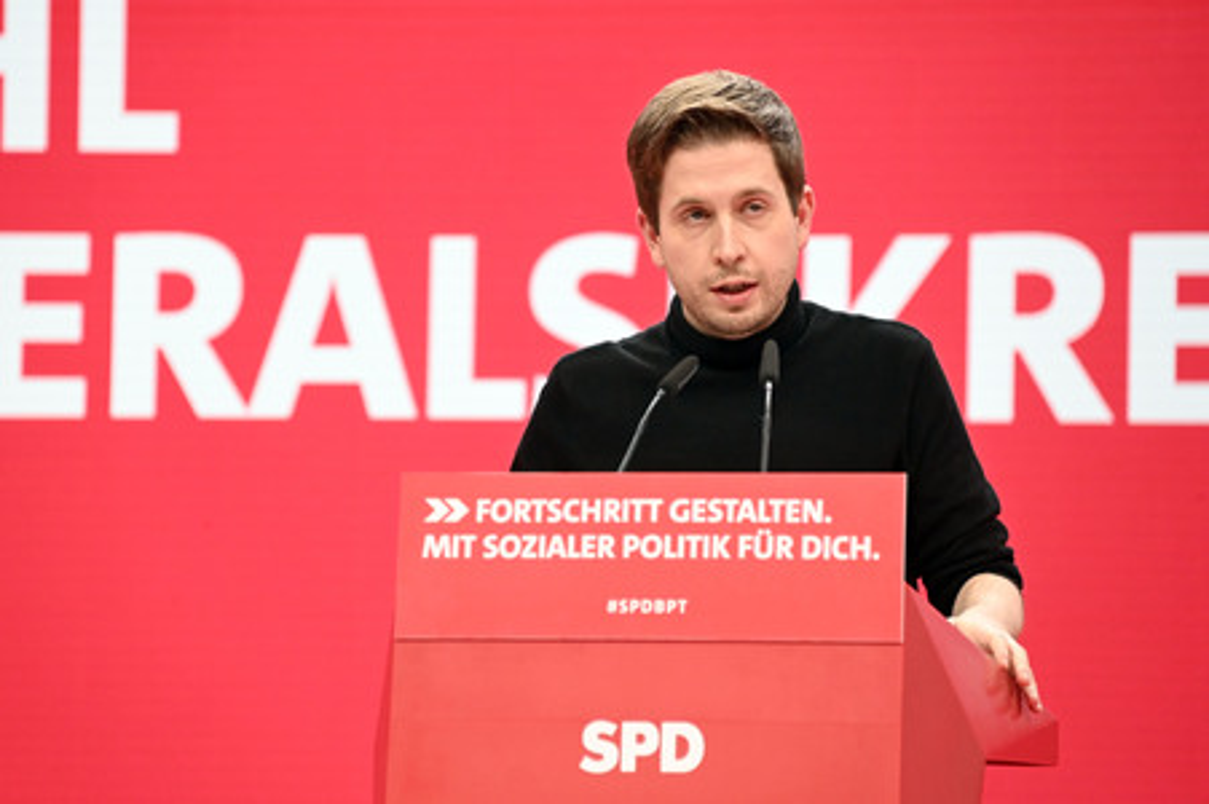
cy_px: 402
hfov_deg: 9.0
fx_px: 7718
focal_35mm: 230
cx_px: 604
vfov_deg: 6.0
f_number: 5.6
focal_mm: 230
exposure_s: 1/320
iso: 5000
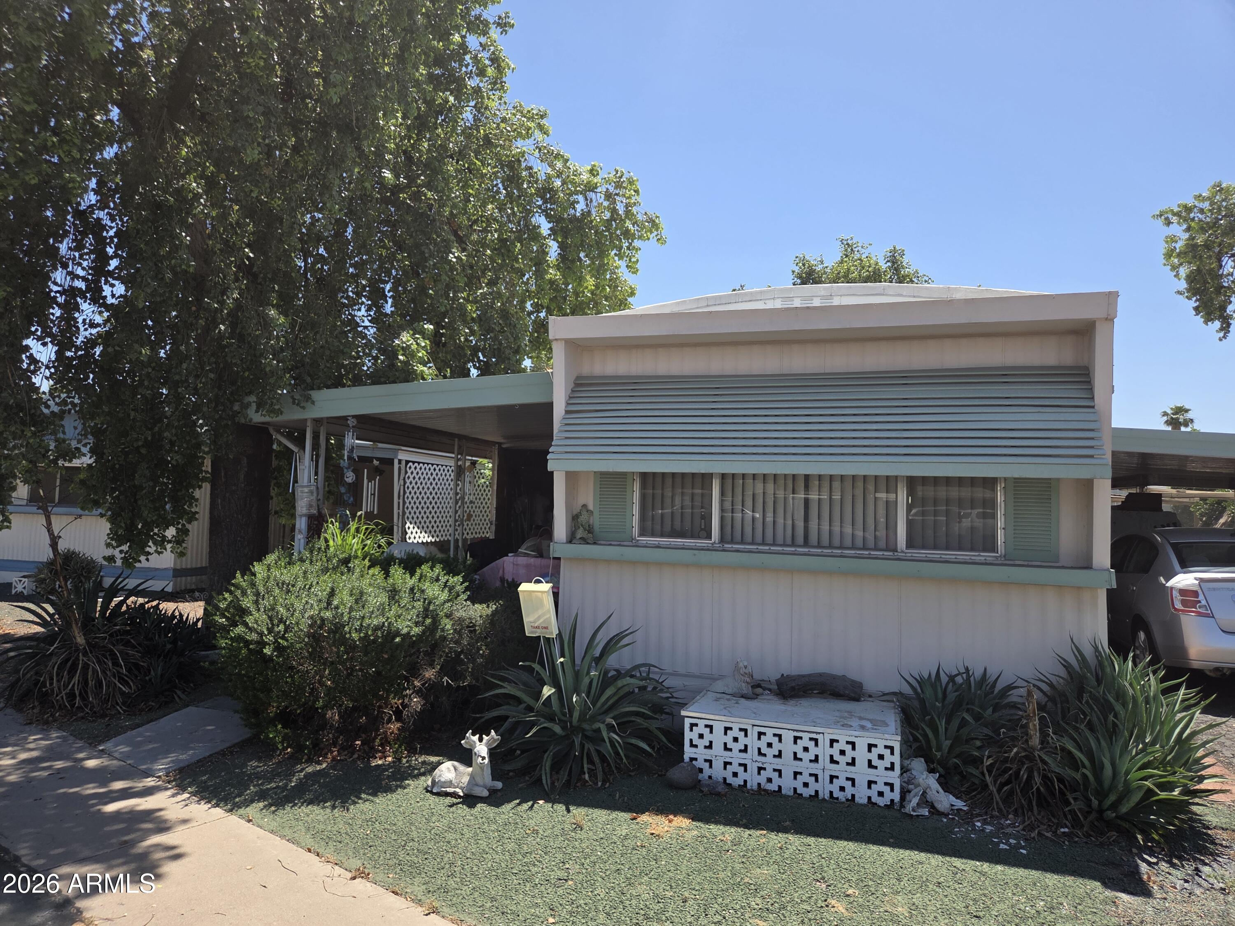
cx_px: 618
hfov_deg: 73.9
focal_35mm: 23
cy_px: 463
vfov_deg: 58.9
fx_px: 821
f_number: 1.8
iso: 80
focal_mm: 5.4
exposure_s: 1/3151
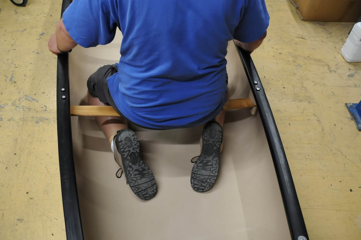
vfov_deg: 39.9
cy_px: 120
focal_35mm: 33
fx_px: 331
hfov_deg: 57.3
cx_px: 180
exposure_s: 1/80
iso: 800
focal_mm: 22
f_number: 4.5
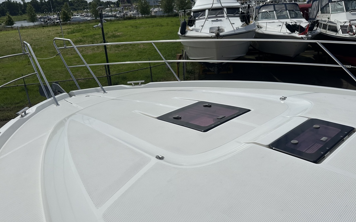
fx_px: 291
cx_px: 172
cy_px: 114
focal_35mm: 30
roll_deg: +3.6
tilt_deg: -20.5
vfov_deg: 41.8
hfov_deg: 62.9
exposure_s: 1/18519
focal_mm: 6.86
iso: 64
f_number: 1.78
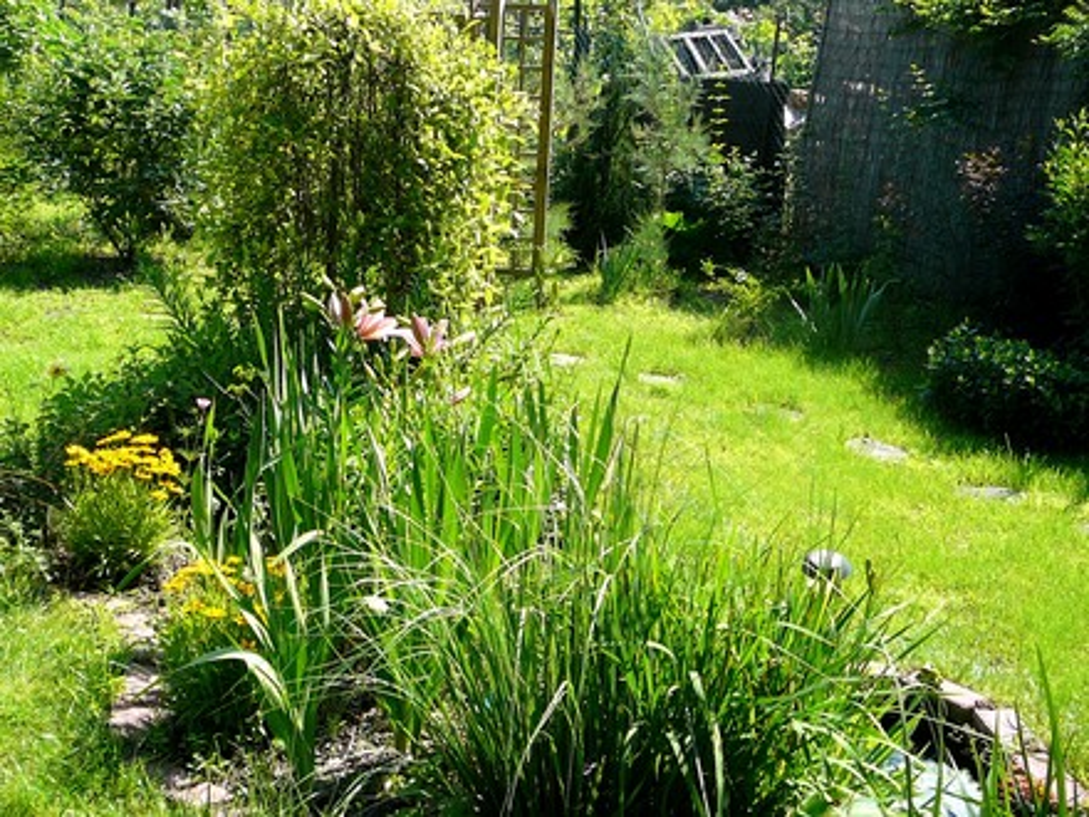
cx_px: 544
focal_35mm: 35
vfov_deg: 40.7
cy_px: 408
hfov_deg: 52.6
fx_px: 1101
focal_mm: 5.2
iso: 80
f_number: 2.8
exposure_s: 1/400
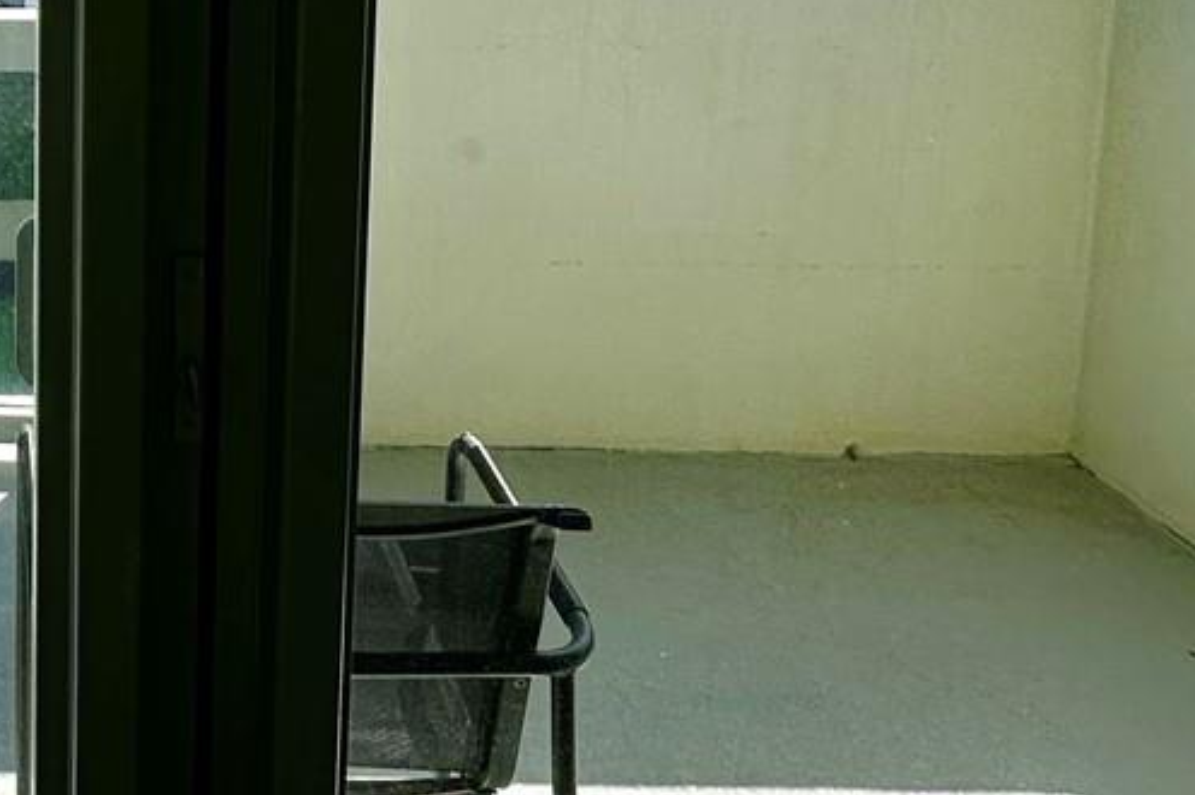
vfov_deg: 25.4
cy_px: -186
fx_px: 1559
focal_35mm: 47
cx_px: -246
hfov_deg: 33.8
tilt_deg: -8.1
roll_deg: +1.0
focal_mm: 2.22
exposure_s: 1/744
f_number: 2.2
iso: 40
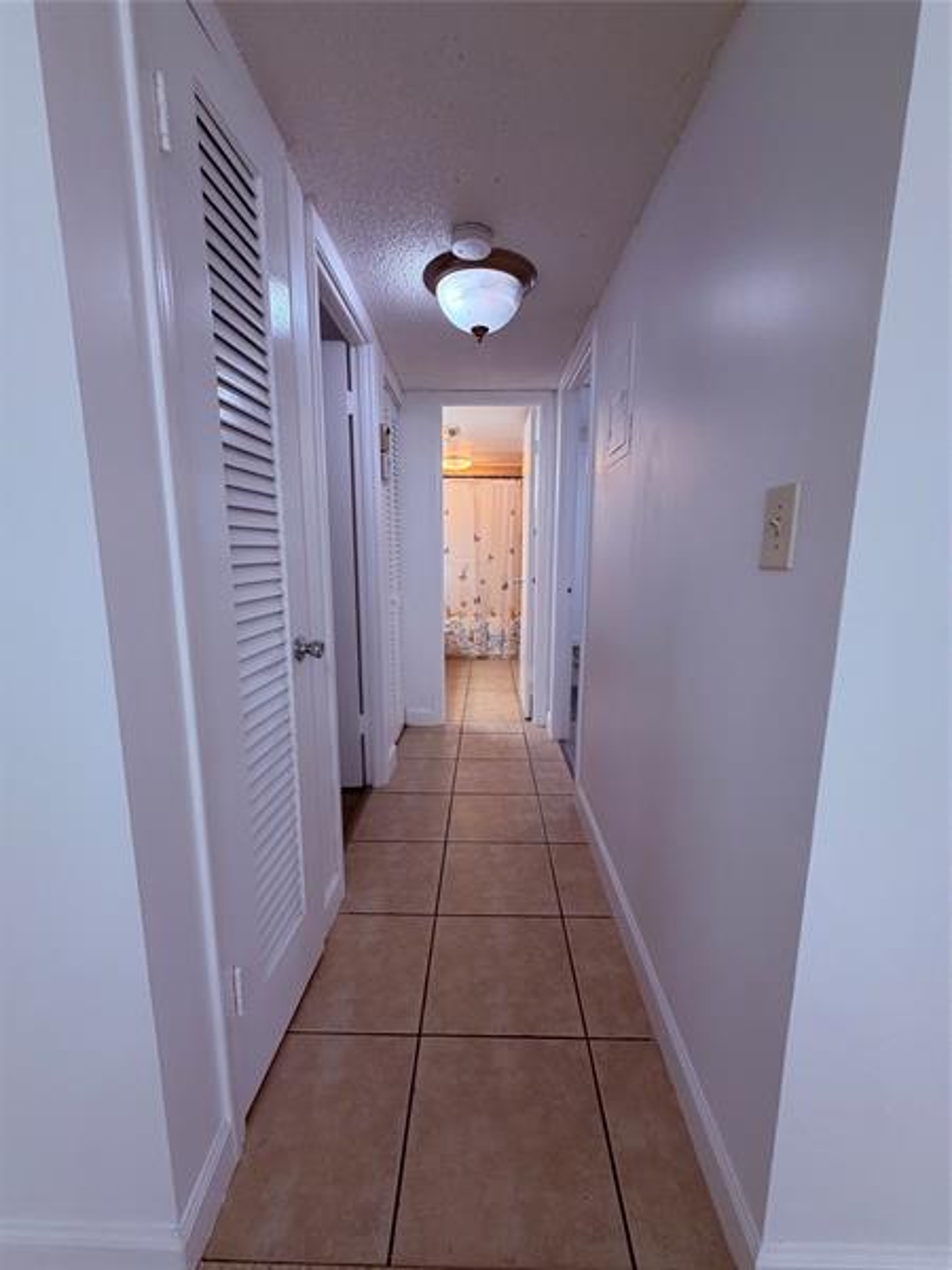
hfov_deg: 85.7
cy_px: 635
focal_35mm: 14
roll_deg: -0.5
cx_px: 476
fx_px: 513
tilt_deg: -9.7
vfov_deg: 102.1
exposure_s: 1/120
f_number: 2.2
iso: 160
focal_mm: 2.22
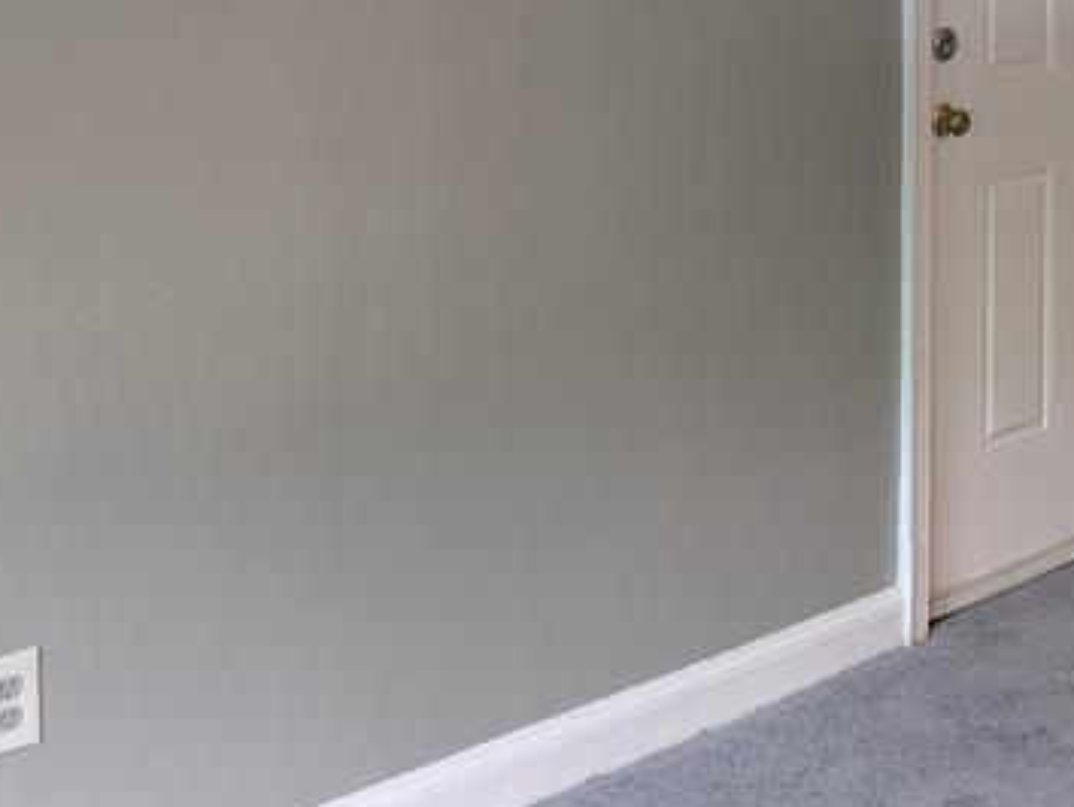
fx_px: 2422
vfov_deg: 18.3
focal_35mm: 78
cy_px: -58
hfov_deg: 23.4
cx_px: 1192
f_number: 1.73
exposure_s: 1/24
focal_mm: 4.38
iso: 82
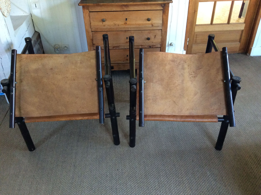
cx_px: 130
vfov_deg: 44.1
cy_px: 98
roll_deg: +3.8
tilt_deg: -34.7
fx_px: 241
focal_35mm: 32
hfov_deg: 56.9
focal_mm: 3.3
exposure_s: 1/25
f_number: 2.4
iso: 160
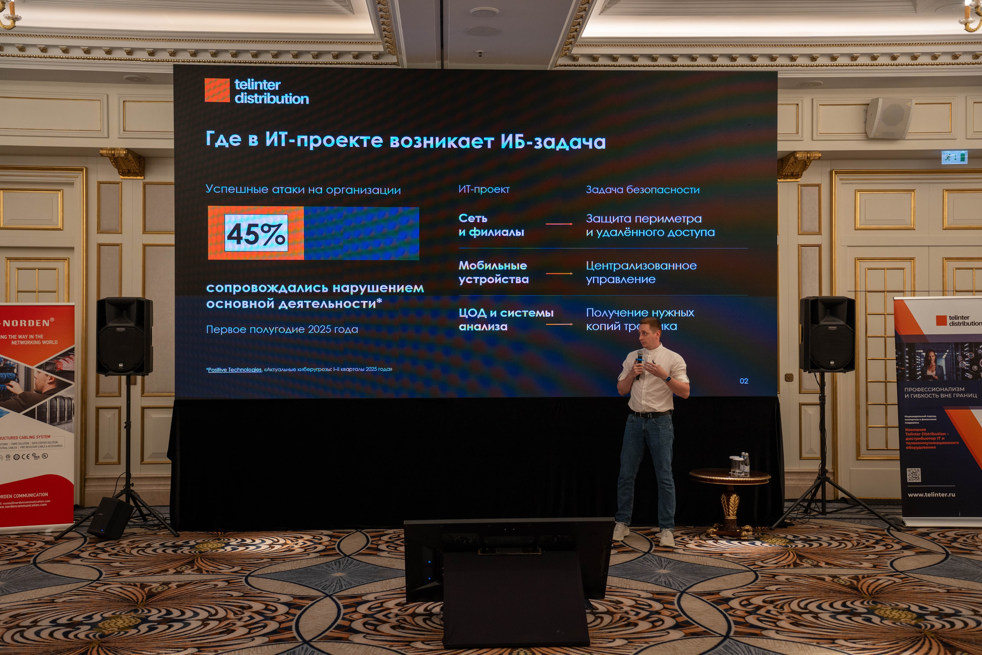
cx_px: 491
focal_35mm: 38
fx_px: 1037
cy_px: 328
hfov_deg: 50.7
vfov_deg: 35.1
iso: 400
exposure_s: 1/200
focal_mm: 38
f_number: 2.8
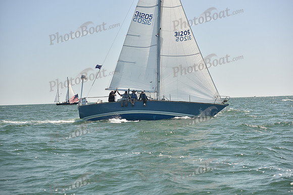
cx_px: 146
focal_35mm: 70
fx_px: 570
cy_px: 98
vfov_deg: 19.5
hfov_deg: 28.8
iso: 250
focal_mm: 70
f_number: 4.5
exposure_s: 1/800
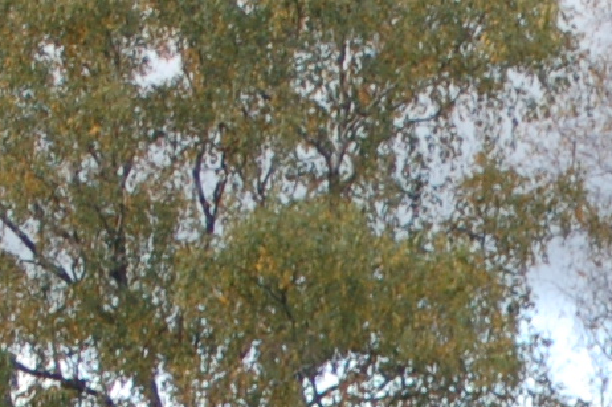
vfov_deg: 2.9
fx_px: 7964
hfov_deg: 4.4
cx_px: 1019
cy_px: 1114
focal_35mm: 469
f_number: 5.6
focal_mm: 48
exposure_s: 1/320
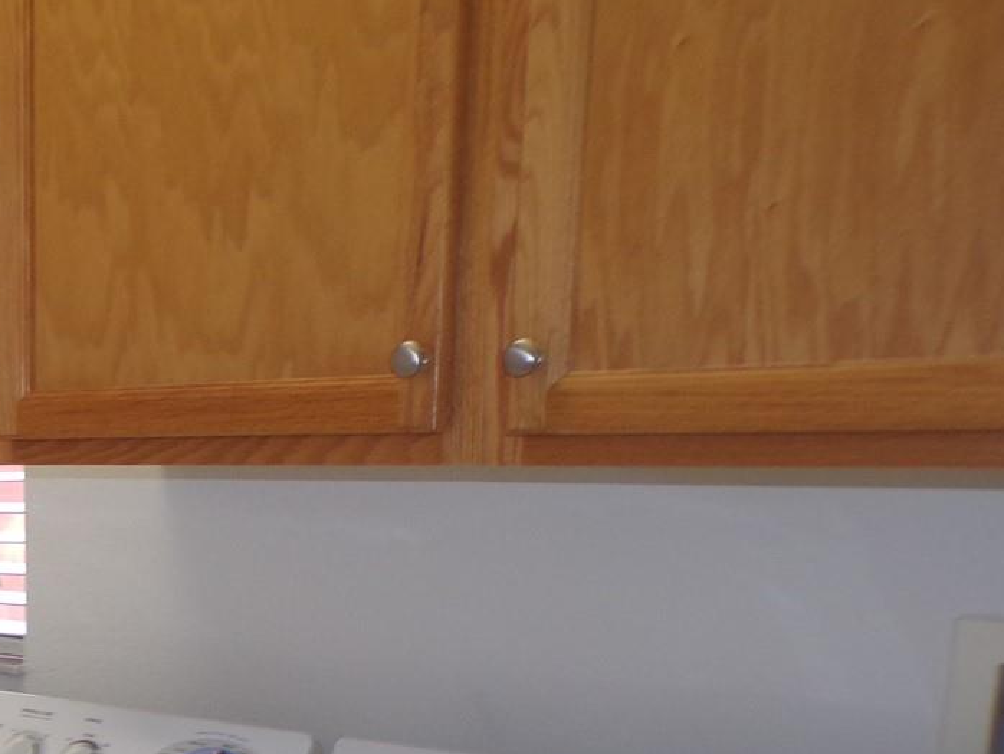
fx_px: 1596
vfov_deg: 25.4
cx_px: 0
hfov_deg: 32.2
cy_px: 735
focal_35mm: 55
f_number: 3
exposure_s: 1/38
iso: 100
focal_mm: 4.3
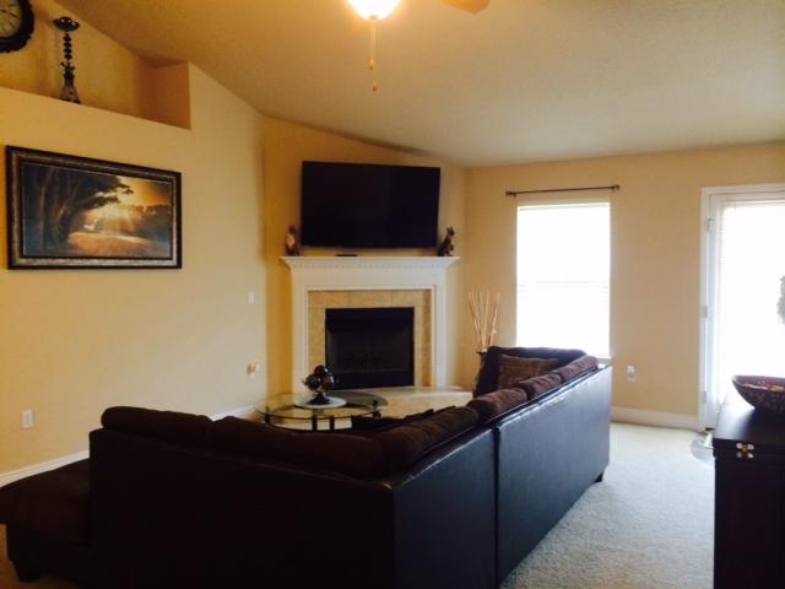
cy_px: 294
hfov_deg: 60.0
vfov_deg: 46.8
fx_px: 680
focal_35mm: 30
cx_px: 392
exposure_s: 1/30
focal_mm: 4.12
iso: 160
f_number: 2.2
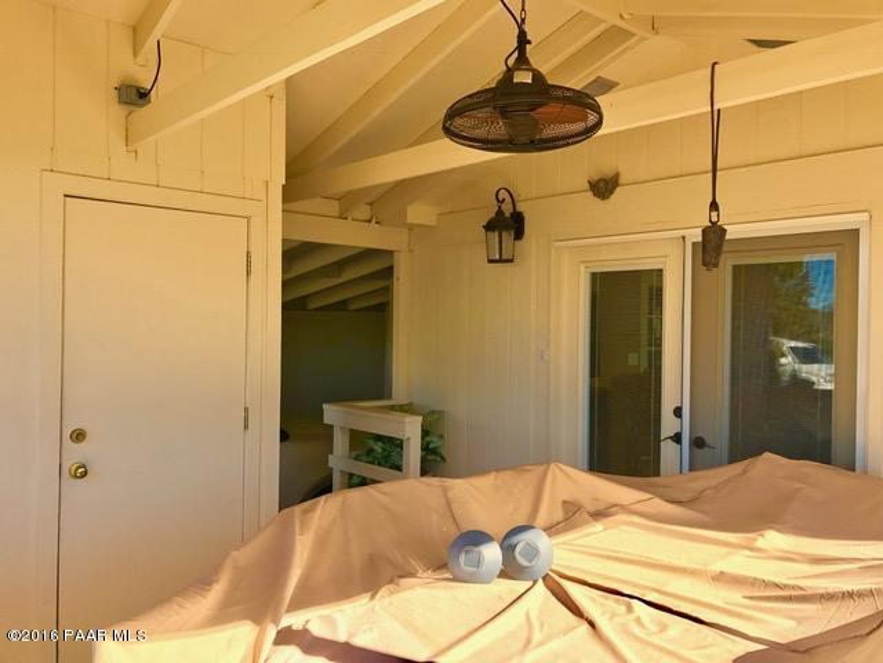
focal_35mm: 28
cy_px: 332
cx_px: 442
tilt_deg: -0.3
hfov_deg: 63.4
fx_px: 714
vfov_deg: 49.7
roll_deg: -0.7
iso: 20
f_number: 1.8
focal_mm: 3.99
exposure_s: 1/504
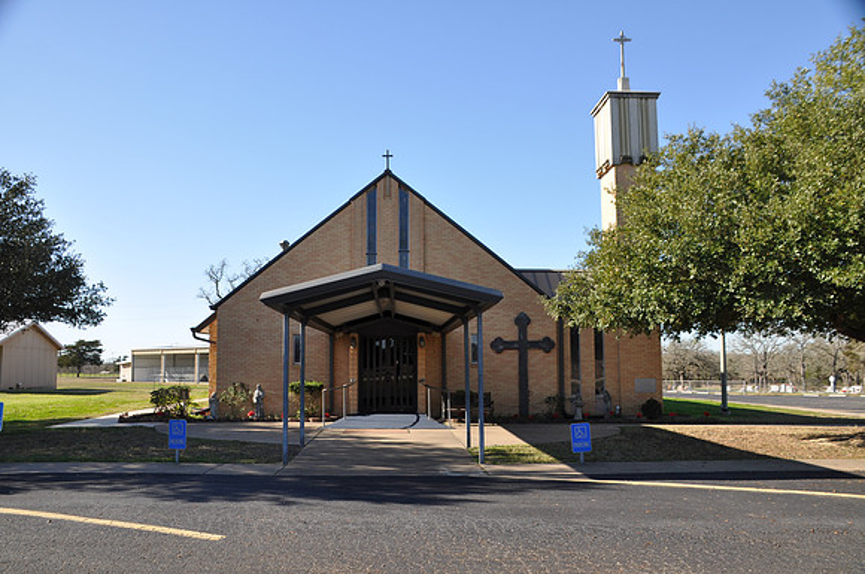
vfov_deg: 43.5
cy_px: 287
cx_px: 432
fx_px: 720
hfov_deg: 62.0
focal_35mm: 30
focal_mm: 20
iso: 200
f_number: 7.1
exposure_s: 1/200
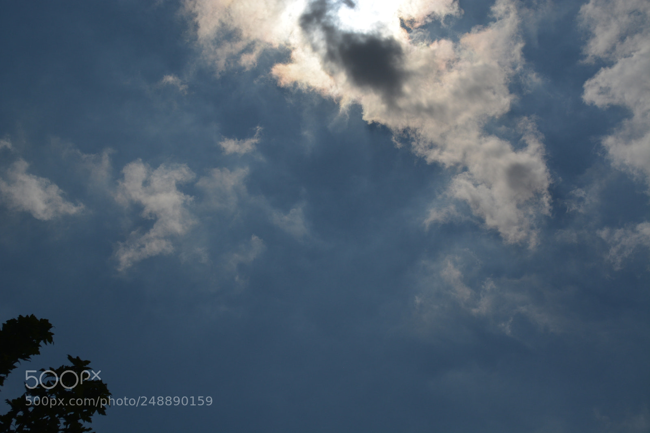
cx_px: 325
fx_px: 1083
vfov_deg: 22.6
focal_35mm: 60
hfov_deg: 33.4
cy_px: 216
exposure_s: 1/400
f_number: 7.1
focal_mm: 40
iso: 200
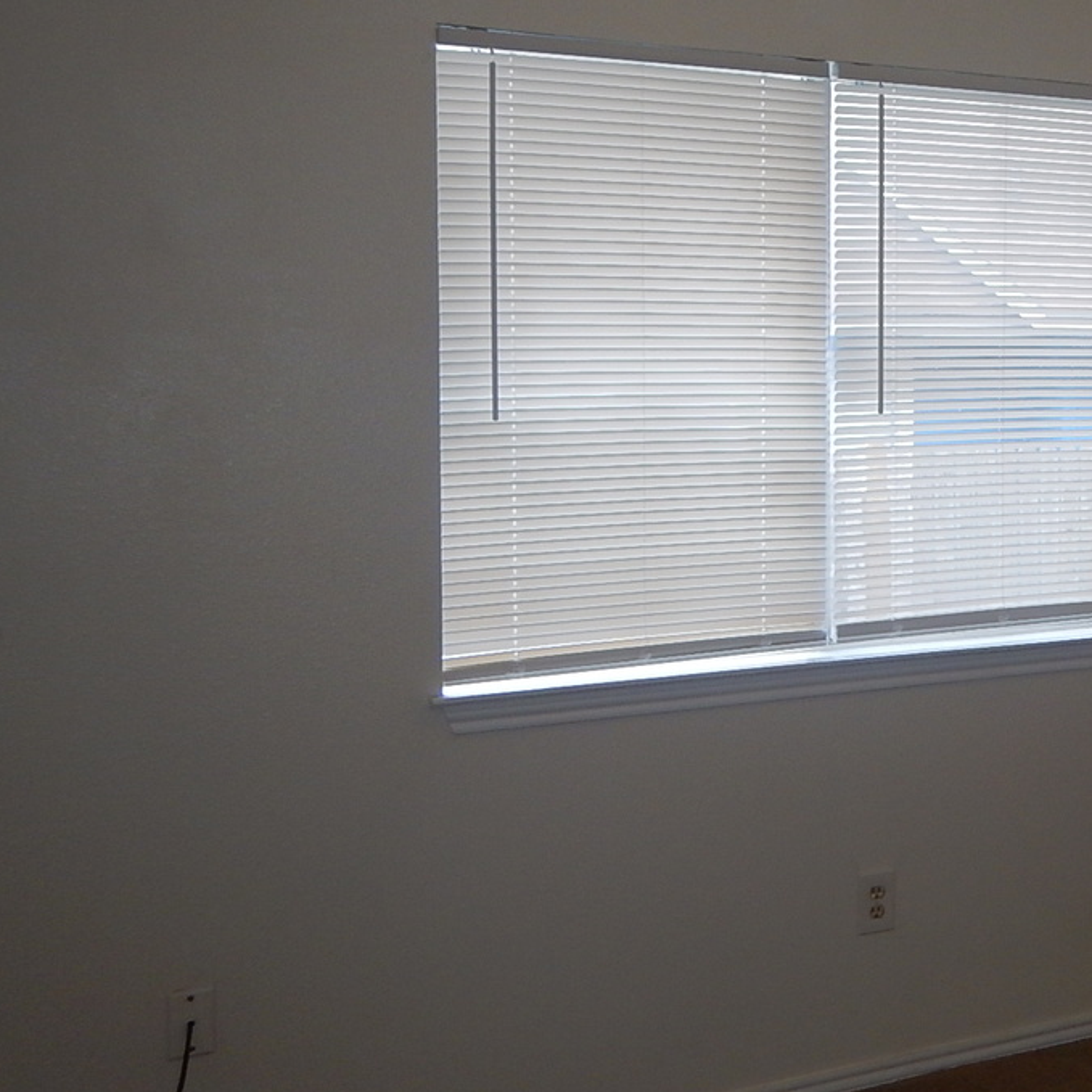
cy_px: 418
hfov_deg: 34.2
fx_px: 1606
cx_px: 1095
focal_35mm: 45
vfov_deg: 37.4
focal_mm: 4.3
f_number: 2.8
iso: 125
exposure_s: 1/60
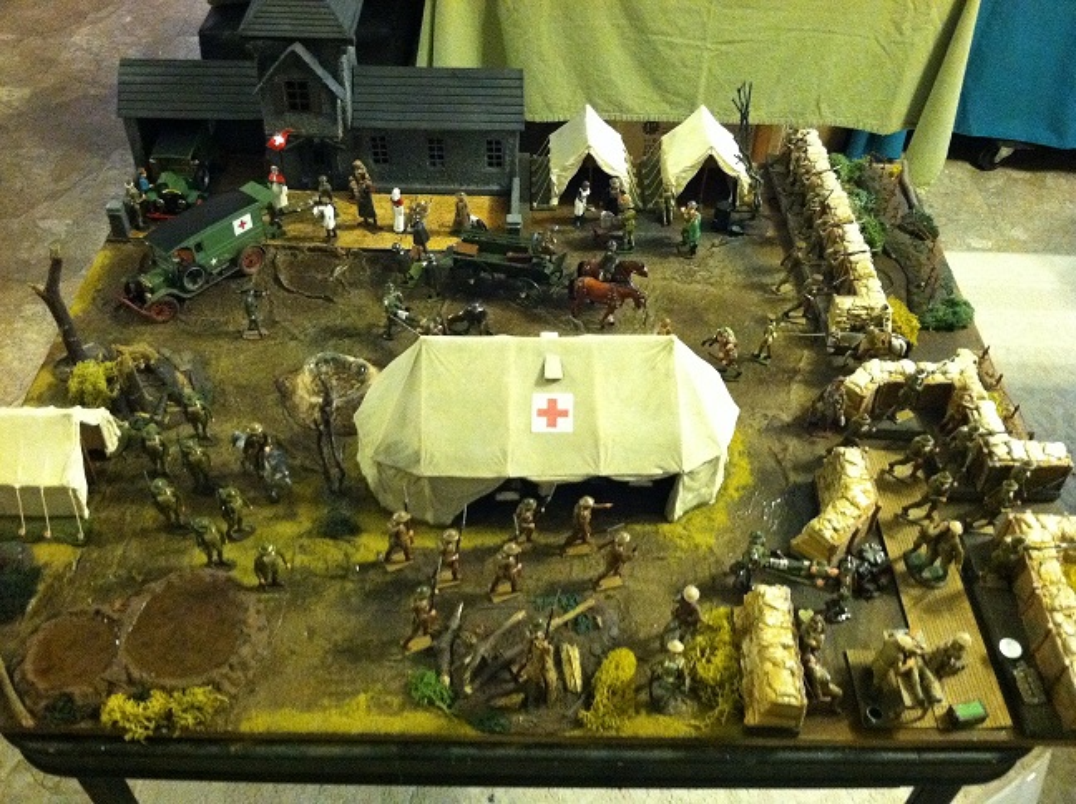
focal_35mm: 35
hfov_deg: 52.7
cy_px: 402
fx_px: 1086
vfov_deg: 40.6
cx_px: 538
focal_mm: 3.85
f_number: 2.8
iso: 1000
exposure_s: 1/15
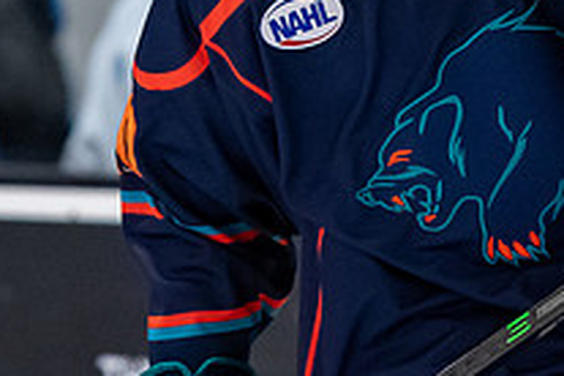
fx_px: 19081
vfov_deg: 1.1
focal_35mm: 1218
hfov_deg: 1.7
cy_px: -230
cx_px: 282
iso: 2000
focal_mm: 200
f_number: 3.2
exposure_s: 1/800
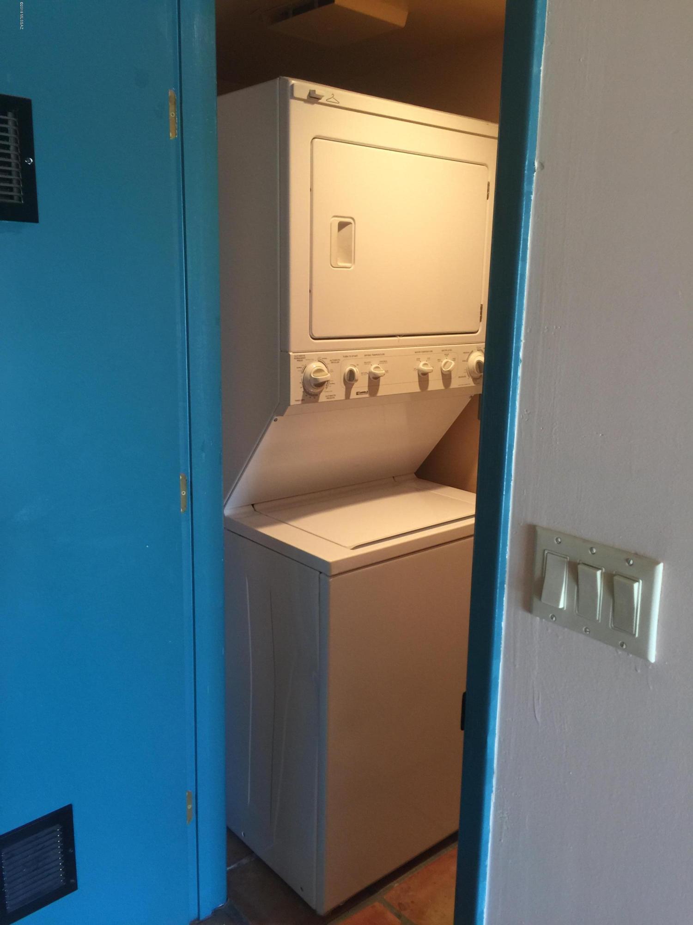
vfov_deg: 61.7
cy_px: 462
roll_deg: -1.4
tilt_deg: -13.4
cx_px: 346
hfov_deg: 48.2
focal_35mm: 29
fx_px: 774
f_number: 2.2
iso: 40
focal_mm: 4.15
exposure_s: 1/15
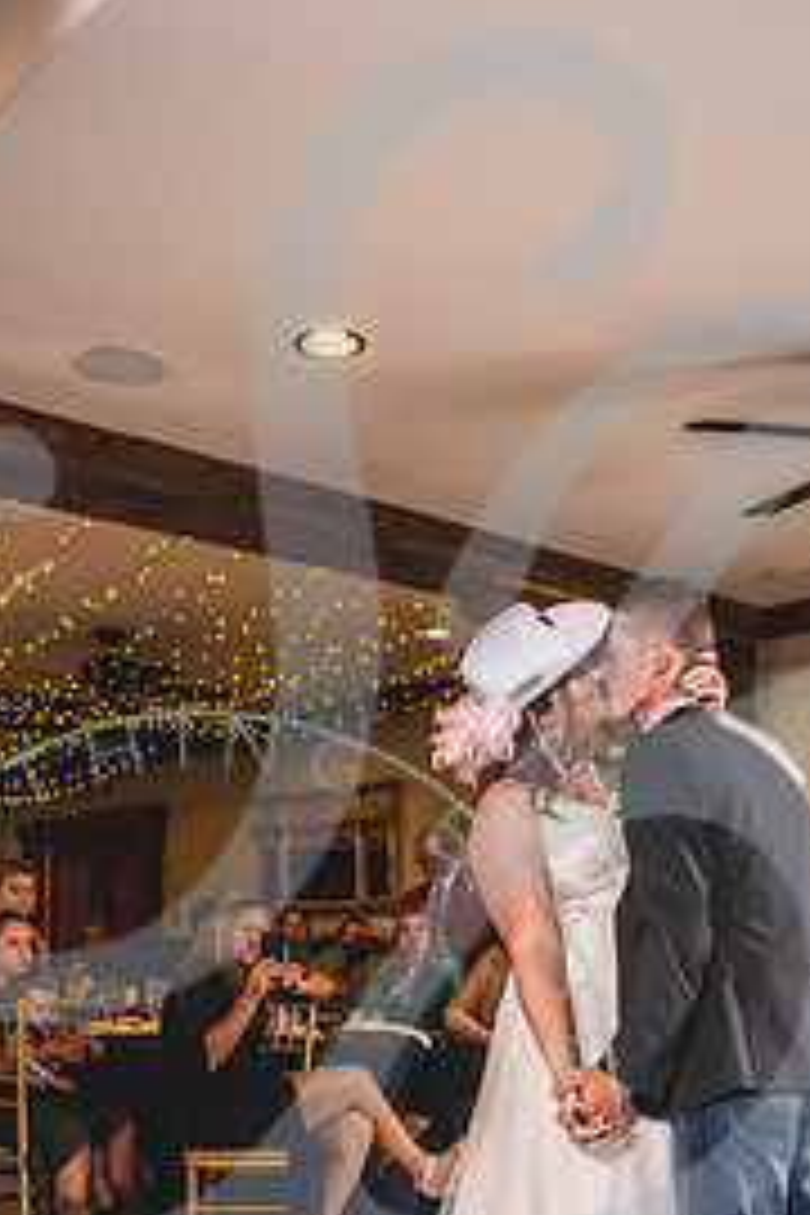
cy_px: 788
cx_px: 405
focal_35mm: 40
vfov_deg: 47.8
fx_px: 1350
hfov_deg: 33.4
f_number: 2.8
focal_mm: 24
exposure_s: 1/100
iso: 400
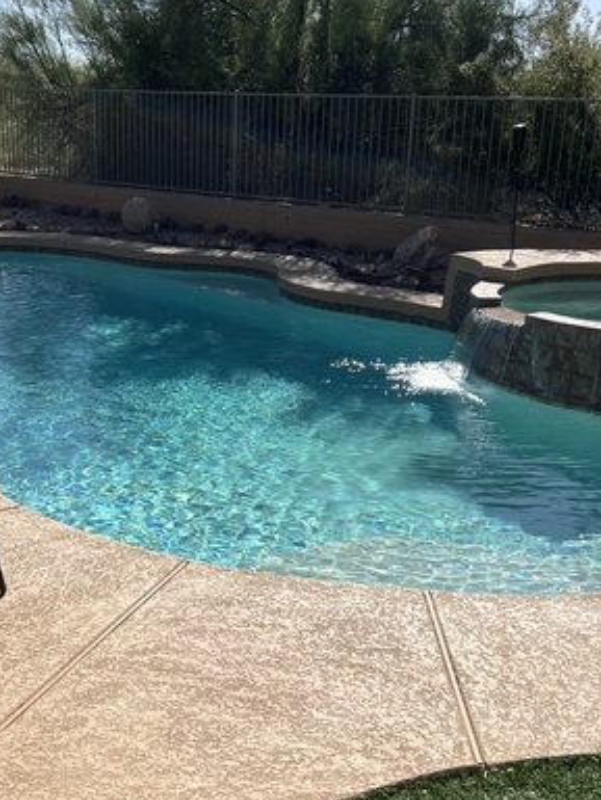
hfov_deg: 32.1
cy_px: 442
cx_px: 229
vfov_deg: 42.0
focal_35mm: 45
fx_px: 1041
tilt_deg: -16.4
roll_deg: -0.8
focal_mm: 5.7
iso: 50
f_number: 1.5
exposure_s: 1/5319
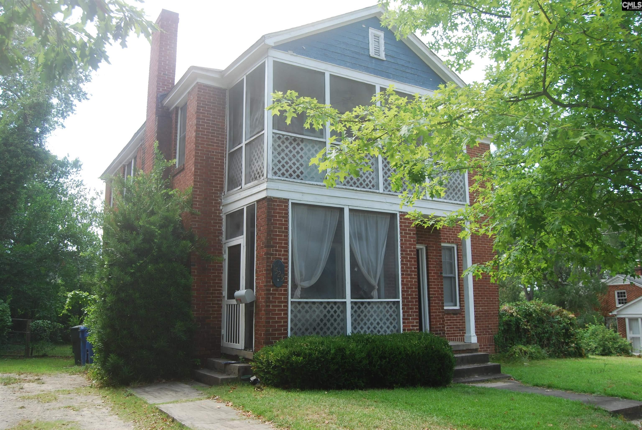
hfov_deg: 61.9
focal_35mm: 30
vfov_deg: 43.7
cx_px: 321
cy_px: 215
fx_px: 536
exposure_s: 1/125
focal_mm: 20
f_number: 5.6
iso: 110
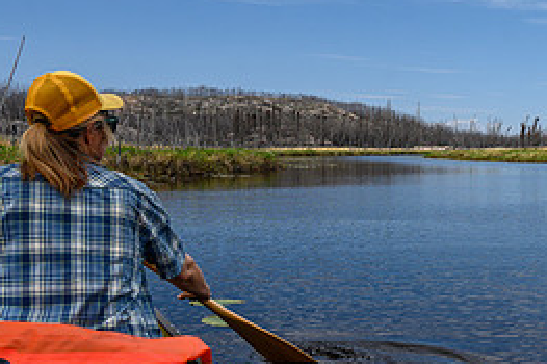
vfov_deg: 25.5
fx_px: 805
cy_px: 192
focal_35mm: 53
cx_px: 458
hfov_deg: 36.0
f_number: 6.3
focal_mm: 24
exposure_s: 1/200
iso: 100
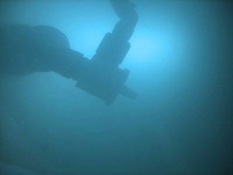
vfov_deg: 37.7
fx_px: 256
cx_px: 116
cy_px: 88
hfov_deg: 49.0
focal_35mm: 38
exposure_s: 1/7
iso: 50
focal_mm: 6.3
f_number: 3.2
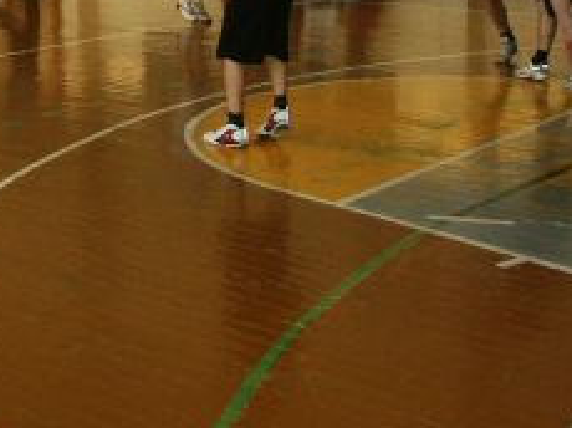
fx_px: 1337
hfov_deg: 23.5
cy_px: -51
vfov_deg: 17.5
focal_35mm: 81
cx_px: 48
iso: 200
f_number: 3
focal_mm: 7.18
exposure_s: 1/180
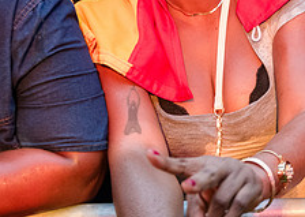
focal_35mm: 78
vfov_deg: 17.9
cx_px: 373
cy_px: 19
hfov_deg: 23.2
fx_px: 674
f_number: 3.2
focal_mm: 27
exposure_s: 1/160
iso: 4000
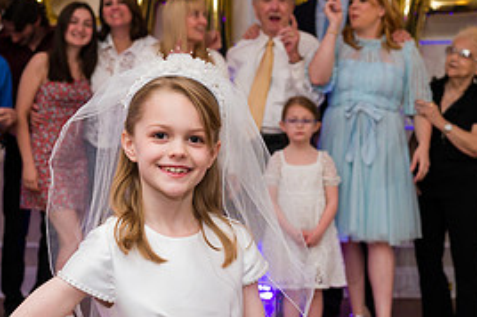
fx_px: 1032
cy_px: 207
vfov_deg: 17.4
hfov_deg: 26.0
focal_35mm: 78
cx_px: 235
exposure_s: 1/200
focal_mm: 36
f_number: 5
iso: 1250
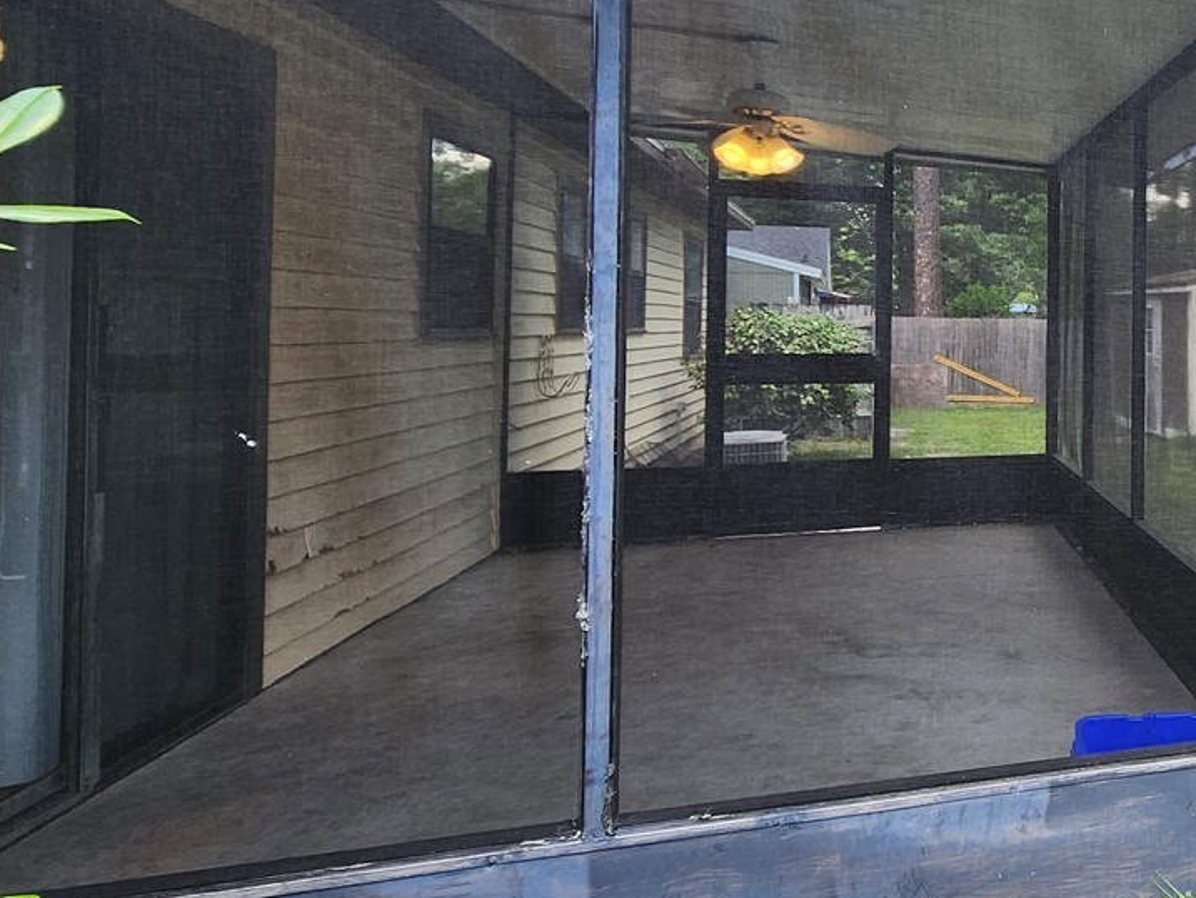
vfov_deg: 47.6
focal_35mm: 29
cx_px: 1316
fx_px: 1002
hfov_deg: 45.9
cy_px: 309
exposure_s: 1/142
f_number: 2.2
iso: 50
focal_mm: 2.2
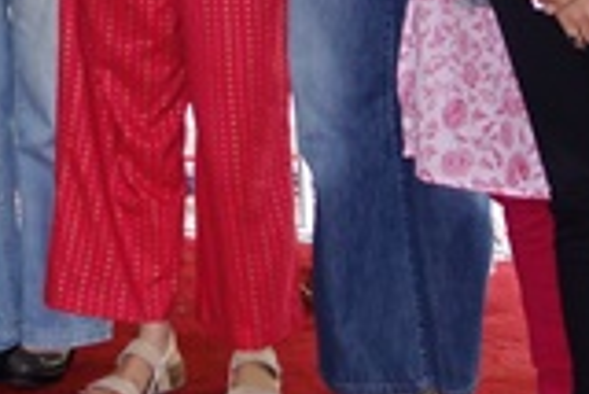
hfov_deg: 11.4
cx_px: 114
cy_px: -112
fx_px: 2931
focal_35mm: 179
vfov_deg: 7.6
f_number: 1.8
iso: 250
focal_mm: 10.4
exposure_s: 1/30
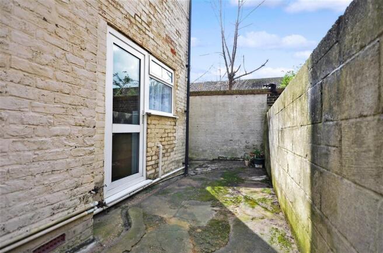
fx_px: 207
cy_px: 126
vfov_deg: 62.9
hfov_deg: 85.6
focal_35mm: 20
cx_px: 192
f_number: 5.6
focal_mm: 13
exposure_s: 1/100
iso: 200
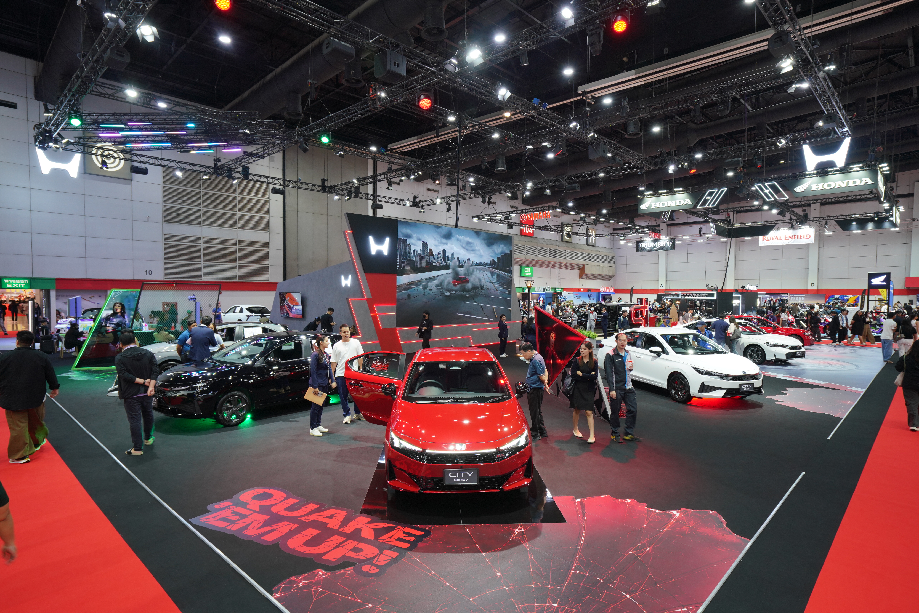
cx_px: 460
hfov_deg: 86.9
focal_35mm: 19
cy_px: 306
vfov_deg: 64.6
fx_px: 485
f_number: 6.3
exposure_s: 1/40
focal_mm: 19
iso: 800
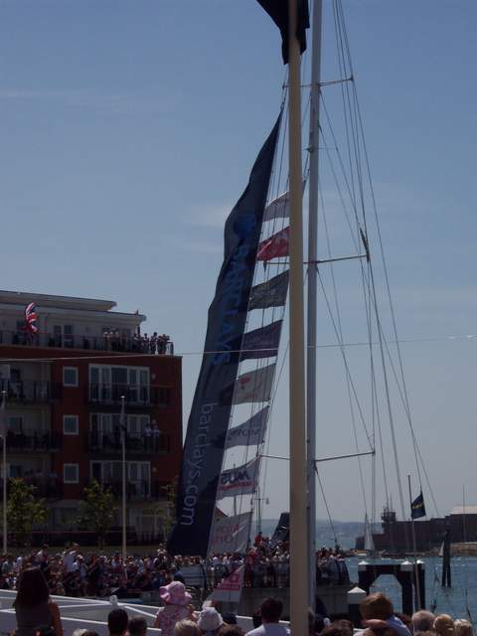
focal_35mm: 114
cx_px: 238
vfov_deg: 17.3
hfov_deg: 13.0
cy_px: 318
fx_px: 2095
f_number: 8
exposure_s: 1/1000
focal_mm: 24
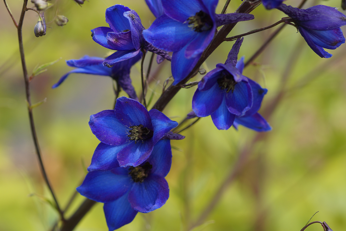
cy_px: 103
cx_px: 151
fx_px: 1634
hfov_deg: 12.1
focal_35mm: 170
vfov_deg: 8.1
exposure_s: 1/400
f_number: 4
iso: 100
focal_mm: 100
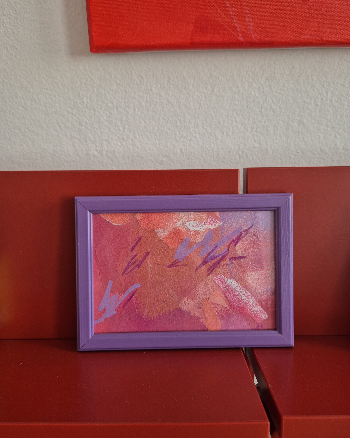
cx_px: 175
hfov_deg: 58.8
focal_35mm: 24
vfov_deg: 70.2
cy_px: 206
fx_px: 311
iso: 250
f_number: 1.8
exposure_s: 1/100
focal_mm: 5.4
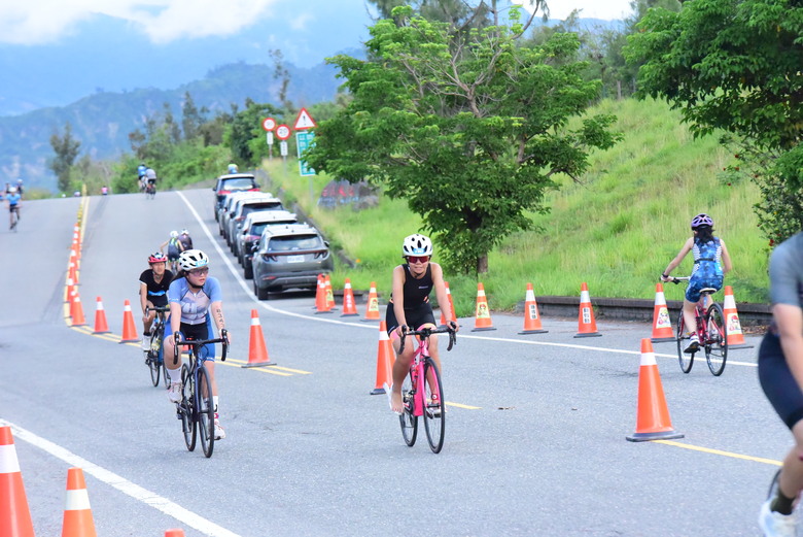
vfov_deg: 8.9
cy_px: 268
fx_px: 3459
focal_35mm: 155
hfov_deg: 13.2
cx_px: 402
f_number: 8
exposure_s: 1/4000
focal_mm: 155
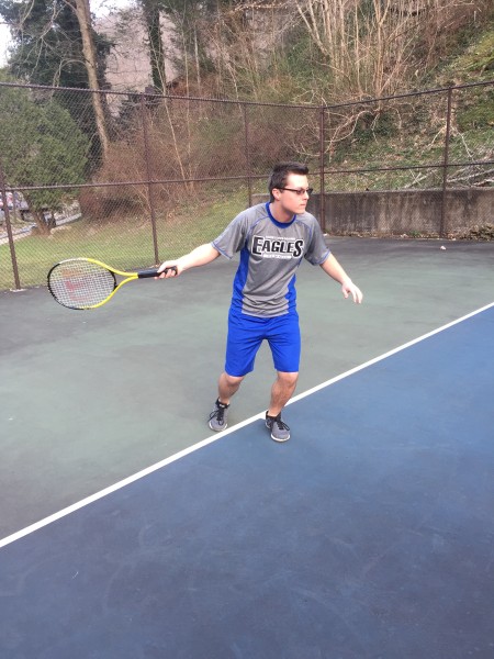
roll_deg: +2.8
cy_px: 330
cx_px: 247
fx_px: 552
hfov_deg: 48.2
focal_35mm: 29
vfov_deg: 61.7
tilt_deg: -14.2
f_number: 2.2
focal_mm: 4.15
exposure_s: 1/120
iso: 50
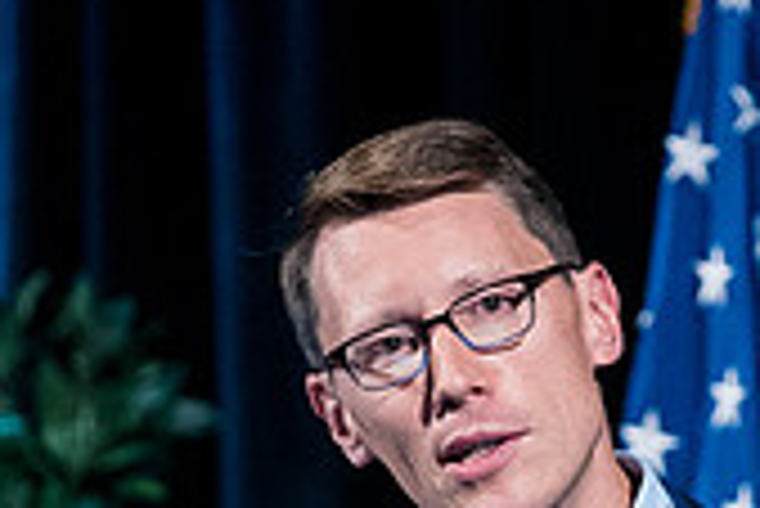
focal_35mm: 845
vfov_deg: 1.6
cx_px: 427
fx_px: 17854
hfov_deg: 2.4
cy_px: 838
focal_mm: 164
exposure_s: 1/125
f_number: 3.5
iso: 3200
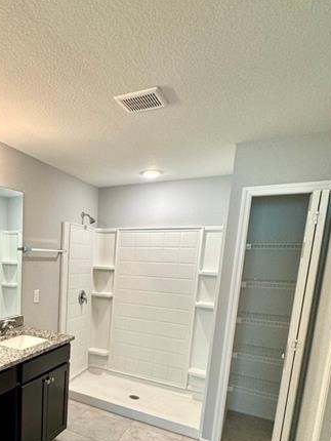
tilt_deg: -9.2
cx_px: 41
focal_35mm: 25
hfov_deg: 49.7
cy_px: 306
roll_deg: -1.8
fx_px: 318
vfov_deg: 66.8
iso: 200
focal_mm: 2.22
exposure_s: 1/120
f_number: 2.2
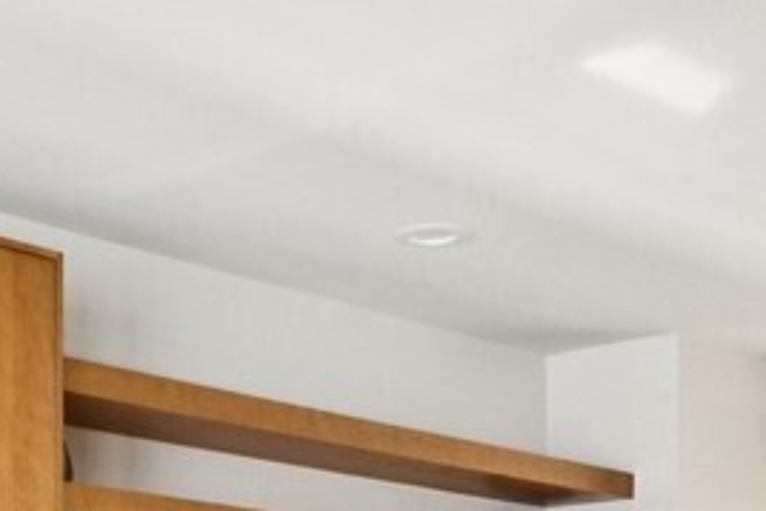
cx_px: 53
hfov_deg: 20.9
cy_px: 846
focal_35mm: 95
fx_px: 2022
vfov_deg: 13.3
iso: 250
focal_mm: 10
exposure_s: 1/25
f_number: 9
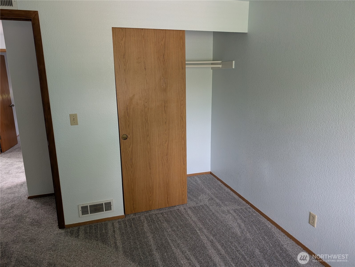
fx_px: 246
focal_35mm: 24
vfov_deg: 56.9
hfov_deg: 71.5
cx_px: 178
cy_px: 134
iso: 119
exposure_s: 1/70.3
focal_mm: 6.9
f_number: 1.68
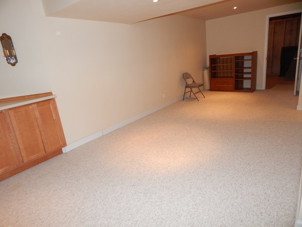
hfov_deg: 76.4
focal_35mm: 22
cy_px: 114
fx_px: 192
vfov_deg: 61.1
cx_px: 151
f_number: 3
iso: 200
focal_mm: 4
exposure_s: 1/30
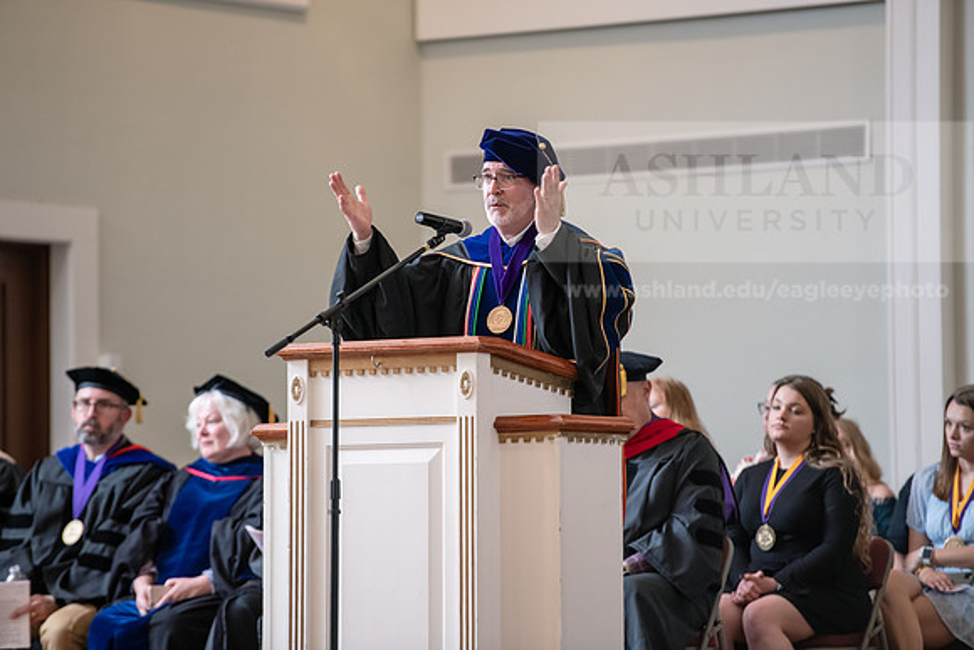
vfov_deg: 6.9
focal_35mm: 200
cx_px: 487
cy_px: 325
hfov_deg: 10.3
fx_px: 5412
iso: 1250
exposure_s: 1/200
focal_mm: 200
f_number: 3.2
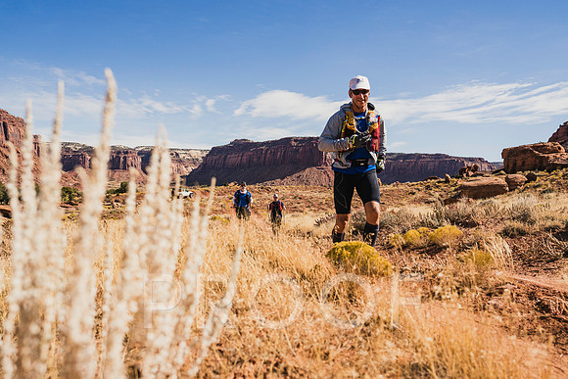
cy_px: 190
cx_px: 295
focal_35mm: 32
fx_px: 505
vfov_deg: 41.1
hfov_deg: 58.7
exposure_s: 1/2000
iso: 160
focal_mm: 30
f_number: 4.5
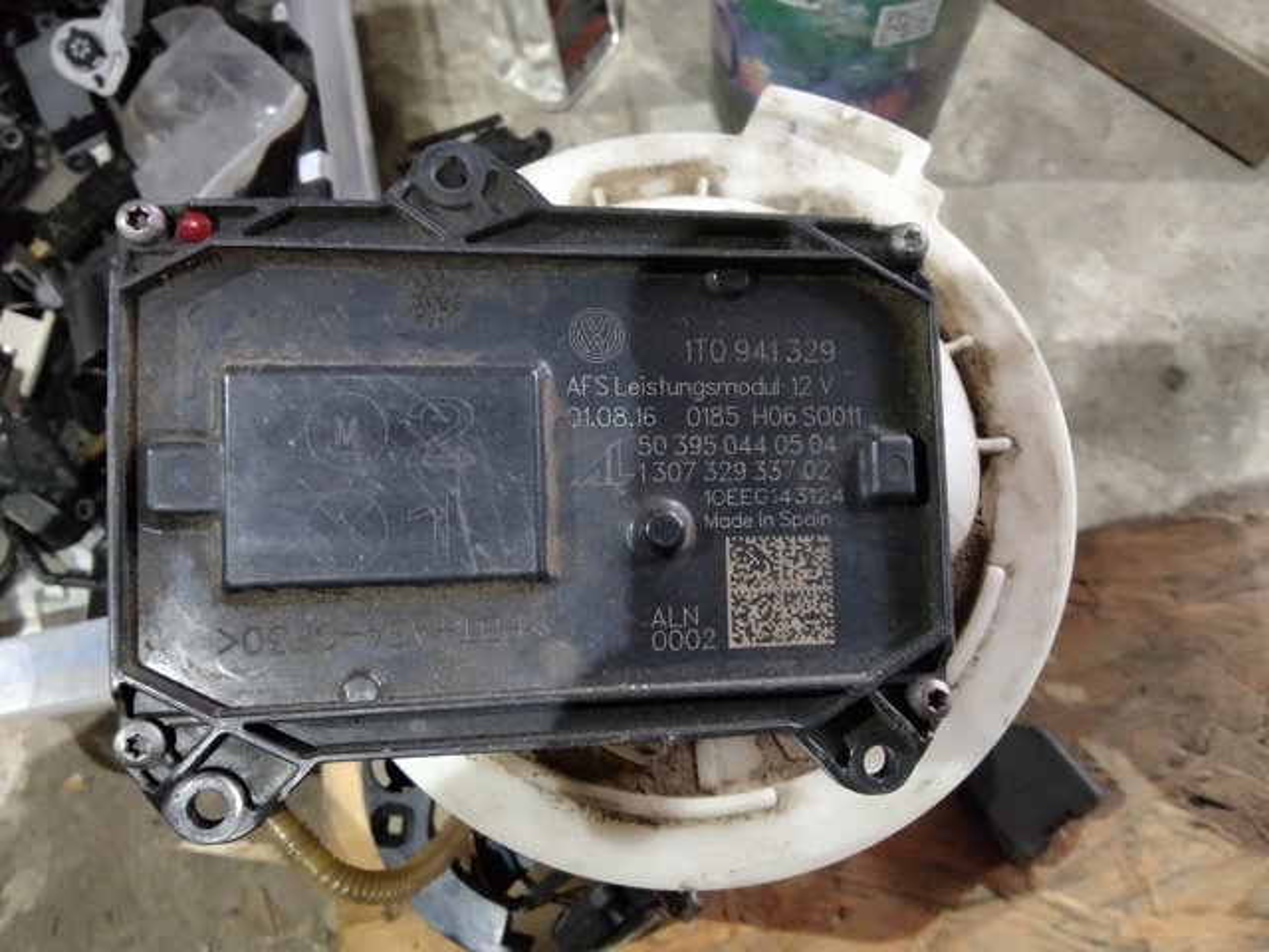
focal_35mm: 26
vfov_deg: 53.1
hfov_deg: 67.3
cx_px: 634
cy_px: 476
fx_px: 953
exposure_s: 1/33
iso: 530
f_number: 2
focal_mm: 2.78
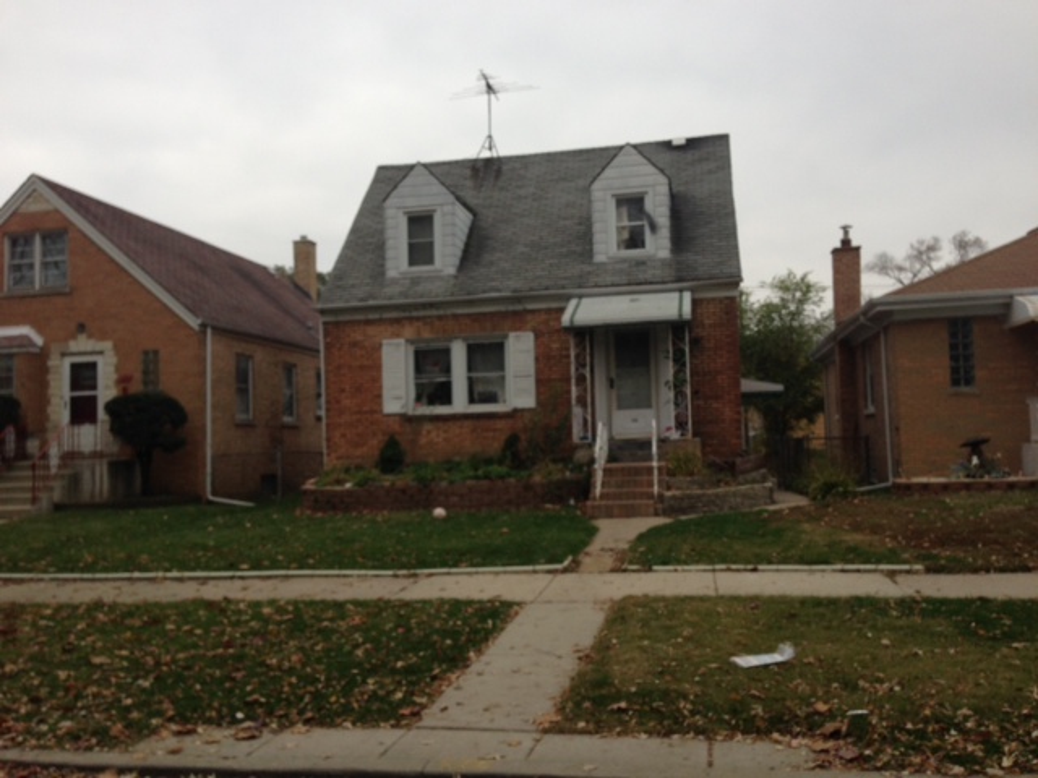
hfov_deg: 55.4
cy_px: 389
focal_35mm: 33
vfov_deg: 42.9
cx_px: 519
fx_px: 990
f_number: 2.4
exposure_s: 1/390
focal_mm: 4.13
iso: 50
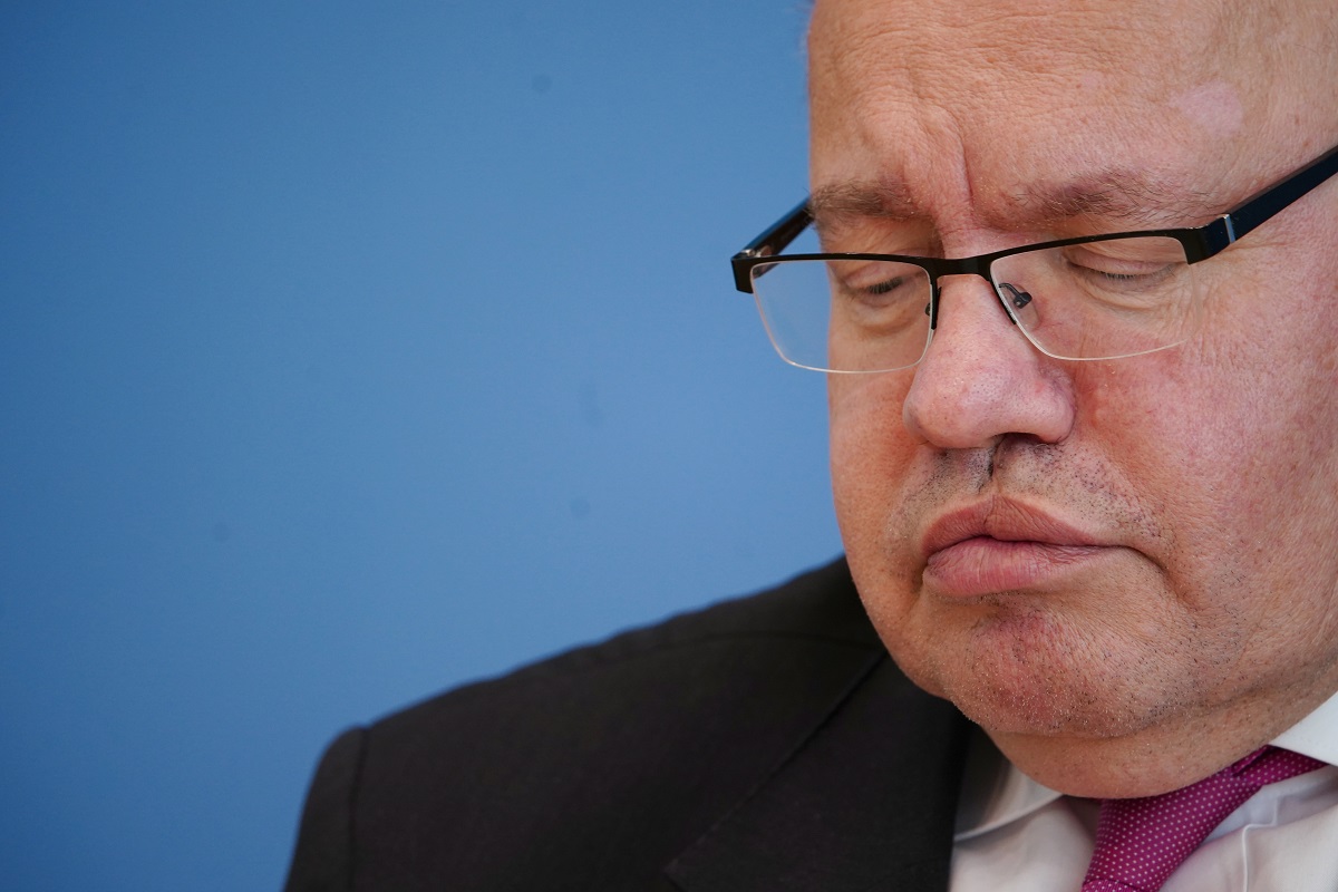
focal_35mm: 362
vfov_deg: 3.8
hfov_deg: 5.7
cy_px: 446
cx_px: 669
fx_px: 13453
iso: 1600
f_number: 6.3
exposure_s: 1/400
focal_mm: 362
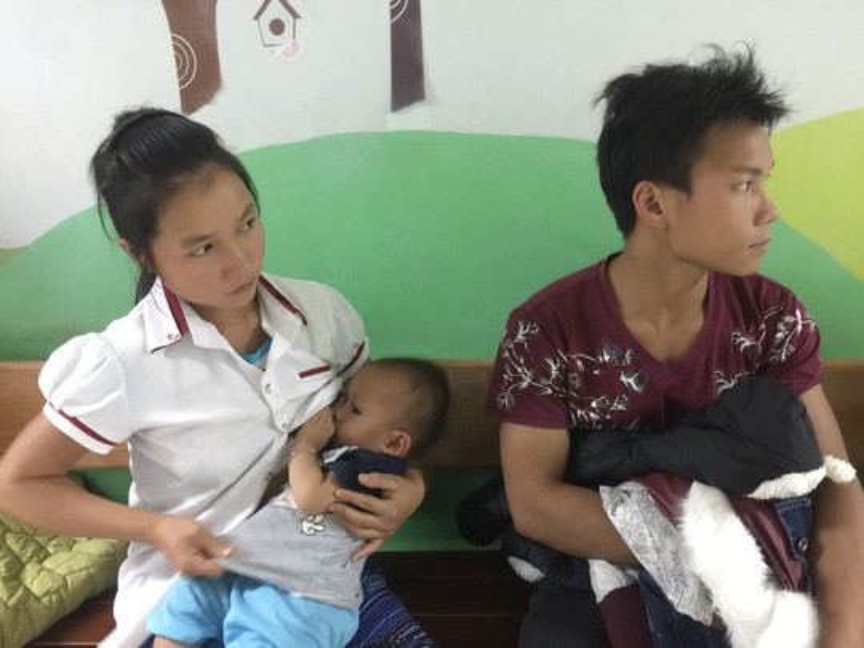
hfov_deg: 61.7
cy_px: 324
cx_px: 432
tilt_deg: -12.2
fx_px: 724
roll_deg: -0.5
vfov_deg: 48.2
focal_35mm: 29
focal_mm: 4.15
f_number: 2.2
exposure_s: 1/4
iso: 125
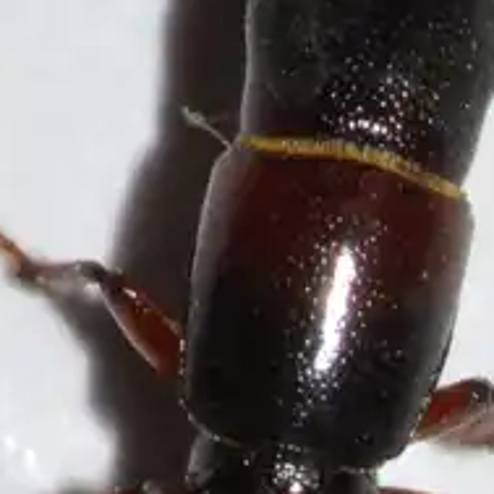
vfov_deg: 4.1
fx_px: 6959
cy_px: 497
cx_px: 295
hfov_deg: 4.1
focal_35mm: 431
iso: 100
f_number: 22
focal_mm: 100
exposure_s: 1/200
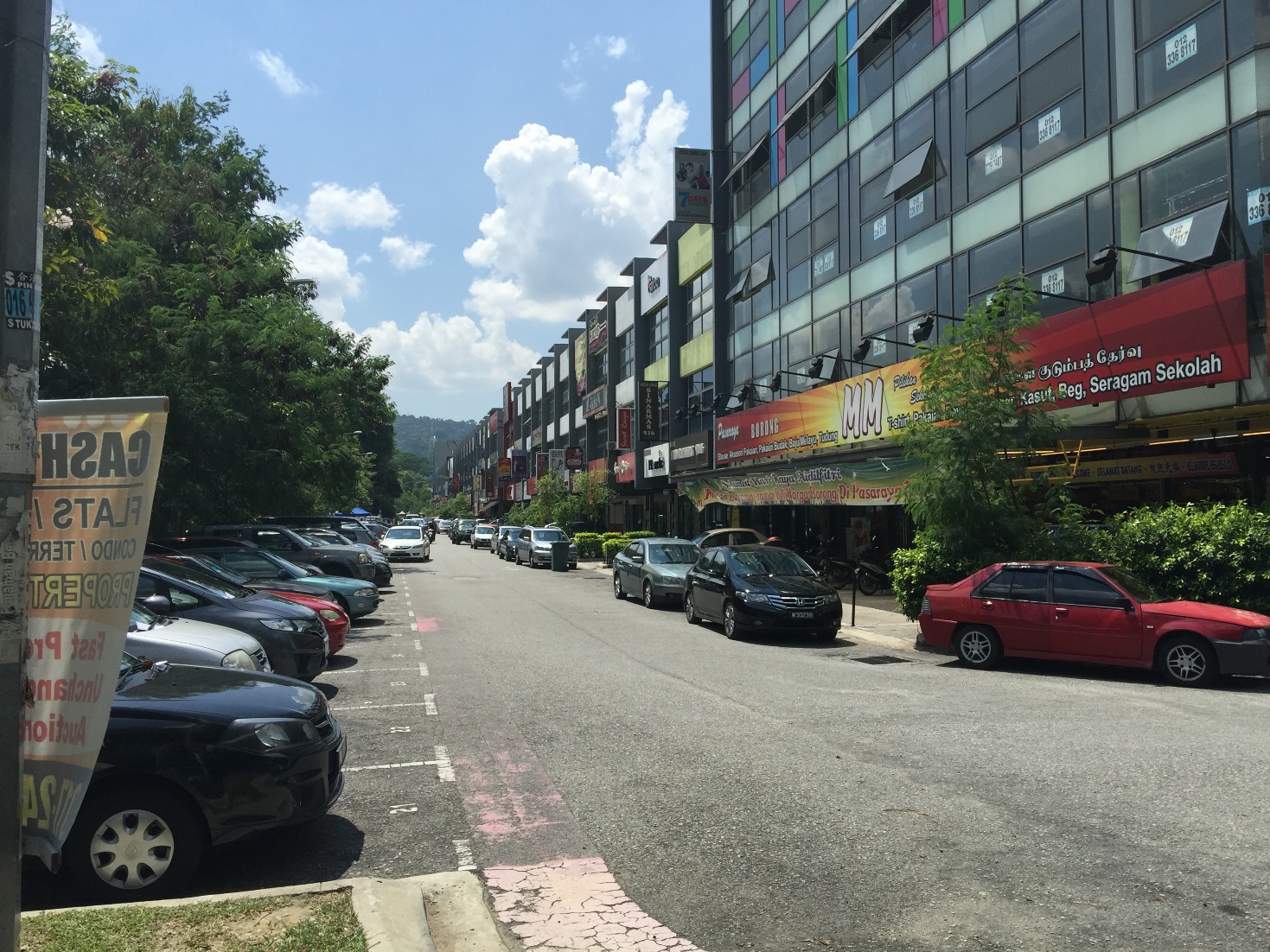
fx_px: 1064
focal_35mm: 29
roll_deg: -1.1
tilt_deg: +2.7
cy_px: 476
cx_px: 635
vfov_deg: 48.2
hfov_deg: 61.7
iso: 32
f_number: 2.2
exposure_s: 1/3049
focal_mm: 4.15
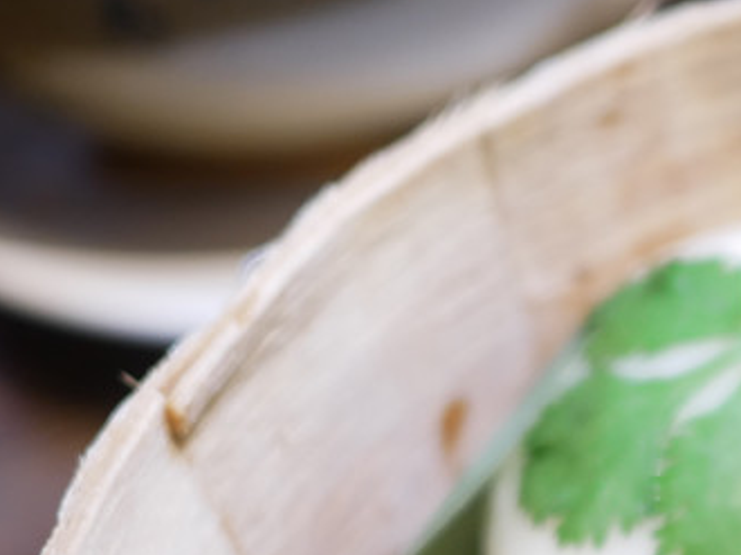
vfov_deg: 15.2
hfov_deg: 20.5
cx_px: 831
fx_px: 1947
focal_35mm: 91
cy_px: 780
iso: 320
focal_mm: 15
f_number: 1.7
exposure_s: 1/60
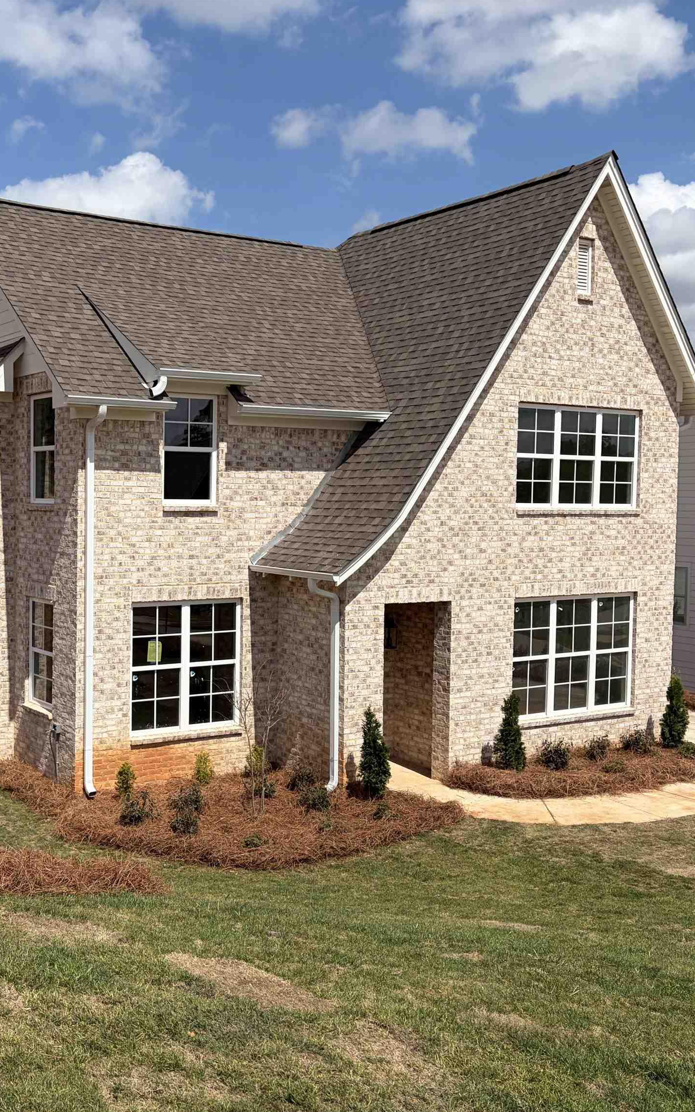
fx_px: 1121
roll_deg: +0.6
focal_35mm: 37
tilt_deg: -1.3
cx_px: 145
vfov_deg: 52.7
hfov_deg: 33.5
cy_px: 558
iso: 64
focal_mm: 5.96
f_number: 1.6
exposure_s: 1/7813
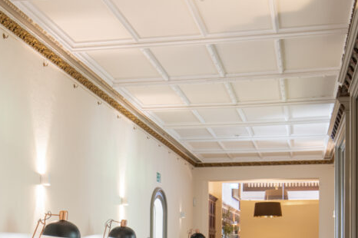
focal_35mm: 67
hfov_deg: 29.7
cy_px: 252
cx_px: 101
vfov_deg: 19.5
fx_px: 666
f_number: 8
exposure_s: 1.6
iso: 400
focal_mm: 30
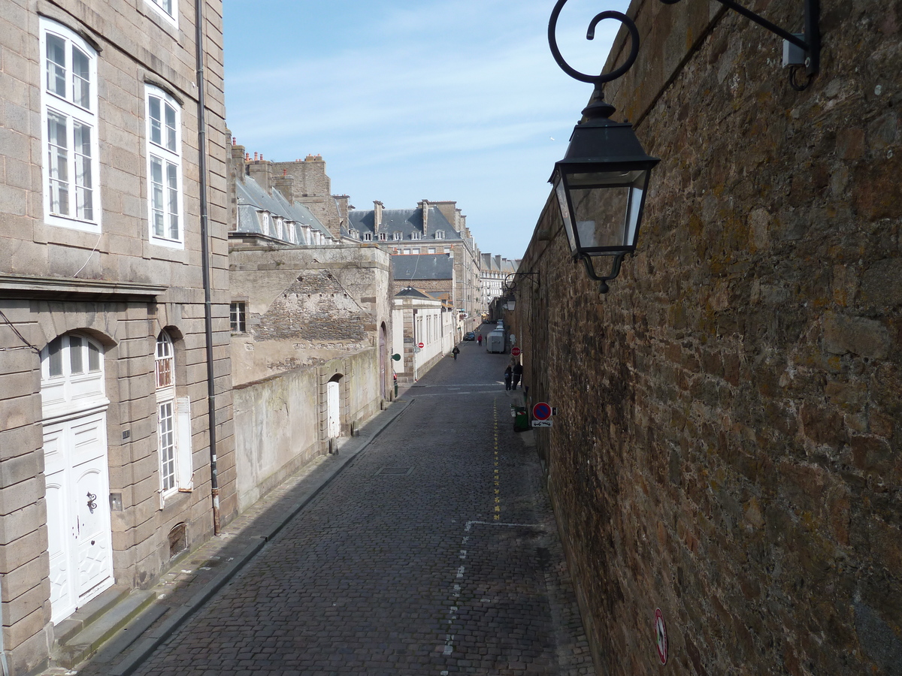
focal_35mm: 25
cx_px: 451
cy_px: 338
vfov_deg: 54.9
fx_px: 651
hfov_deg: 69.4
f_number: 4
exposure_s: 1/400
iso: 80
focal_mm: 4.1
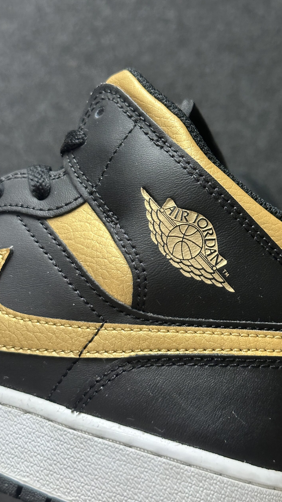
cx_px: 188
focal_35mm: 53
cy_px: 252
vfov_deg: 39.2
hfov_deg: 22.5
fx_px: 705
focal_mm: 6.86
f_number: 1.78
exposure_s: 1/27
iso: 400
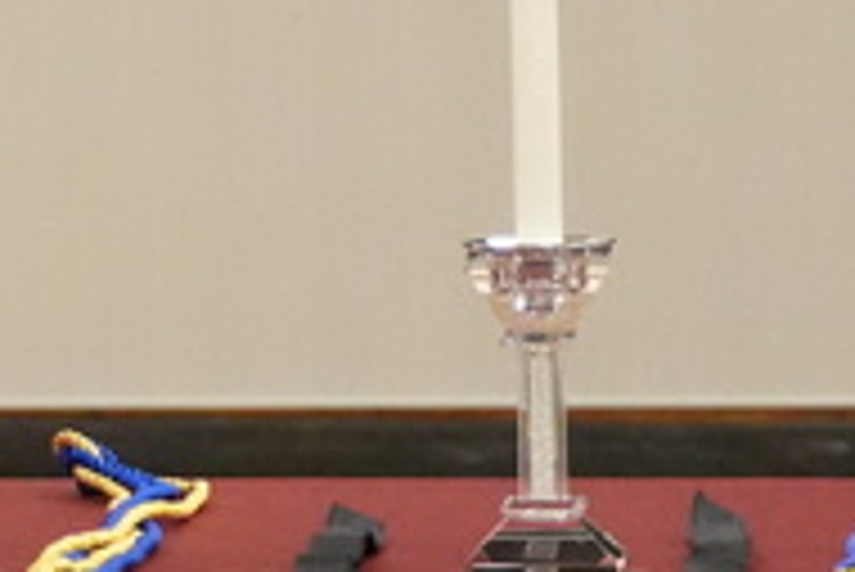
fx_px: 11527
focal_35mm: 485
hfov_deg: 4.2
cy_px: -421
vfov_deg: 2.8
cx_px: -846
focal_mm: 60
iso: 8000
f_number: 5.6
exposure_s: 1/250
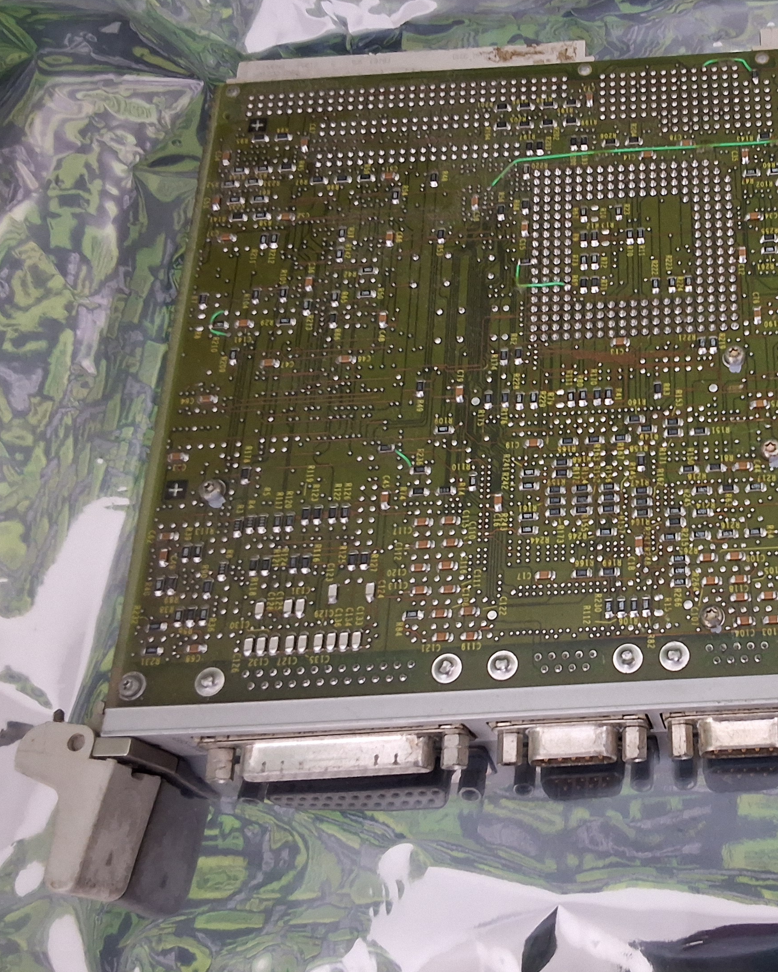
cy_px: 476
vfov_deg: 44.8
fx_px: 1180
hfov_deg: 34.3
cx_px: 713
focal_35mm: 41
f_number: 1.9
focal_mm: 2.91
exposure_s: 1/24
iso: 320
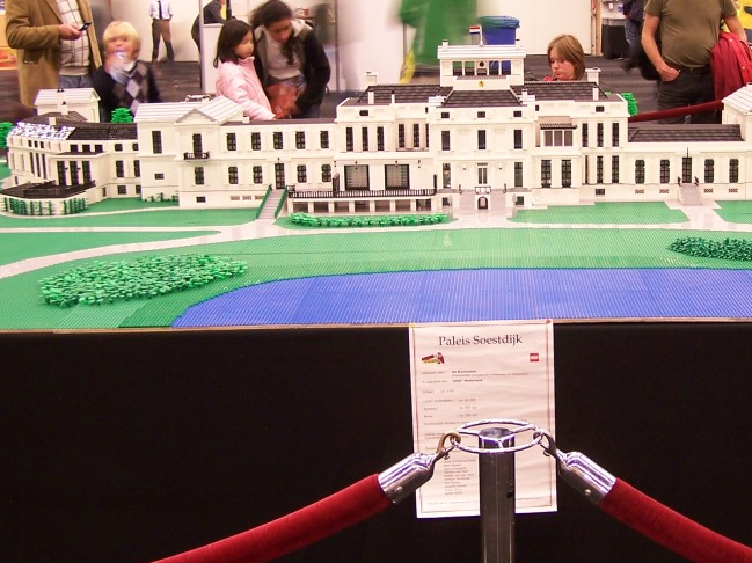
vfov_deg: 24.4
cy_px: 253
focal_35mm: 60
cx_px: 506
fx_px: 1303
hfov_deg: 31.9
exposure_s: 1/2
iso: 80
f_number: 2.8
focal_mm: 6.3
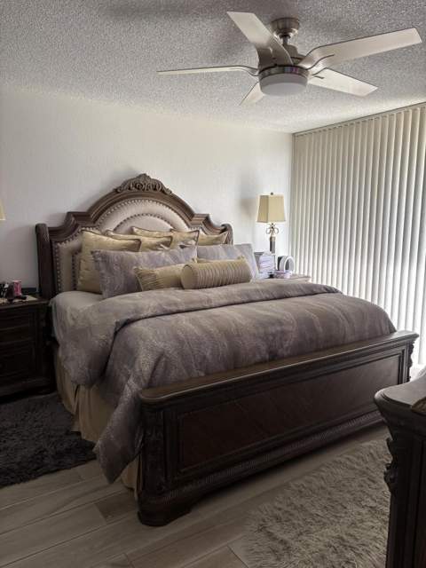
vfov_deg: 67.3
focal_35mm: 26
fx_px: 427
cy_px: 284
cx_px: 213
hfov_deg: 53.1
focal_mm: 5.96
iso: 100
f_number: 1.6
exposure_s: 1/121
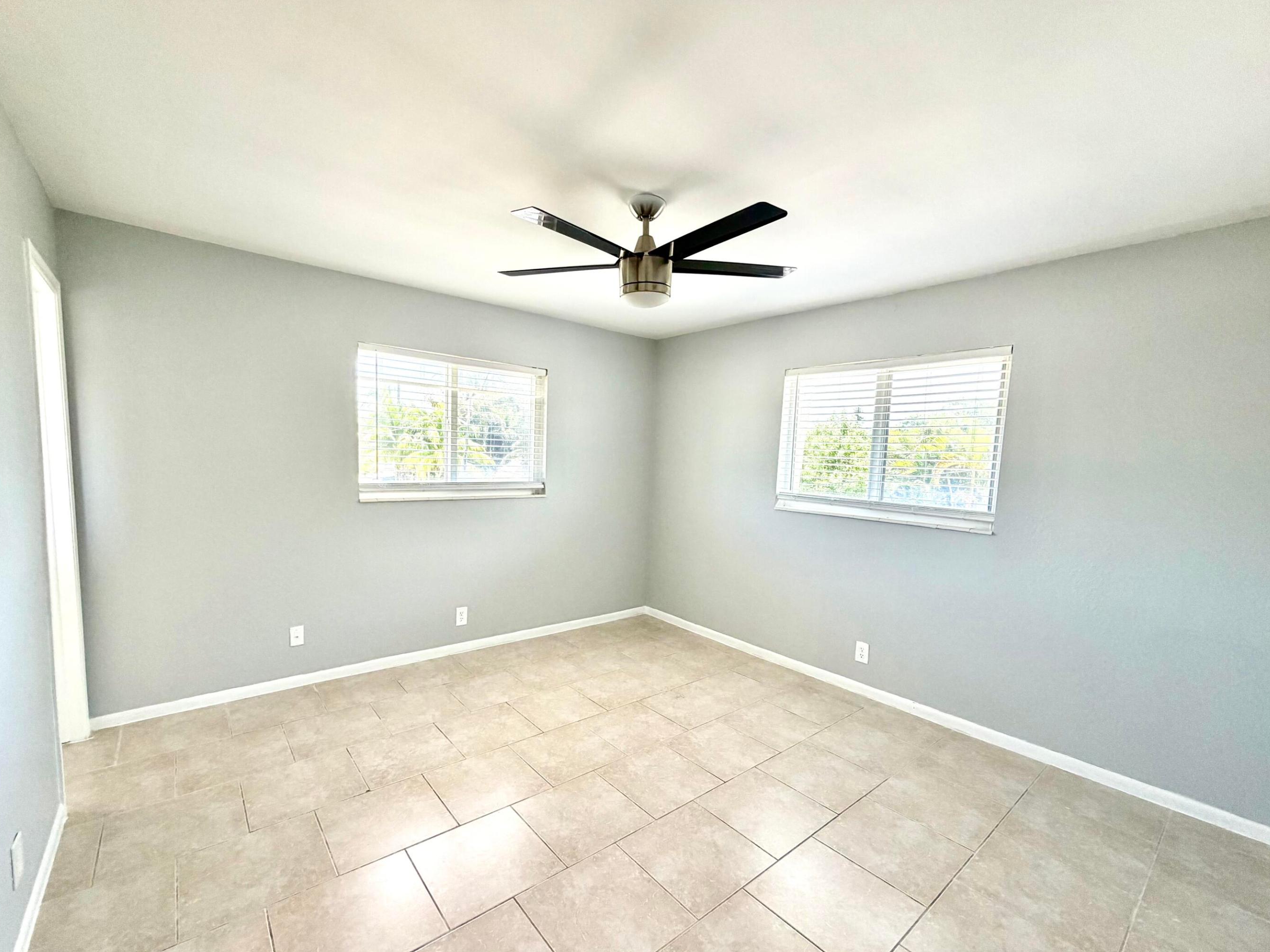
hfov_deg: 98.2
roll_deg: -2.4
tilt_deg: -5.7
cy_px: 507
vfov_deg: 81.6
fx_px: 550
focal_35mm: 15
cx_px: 621
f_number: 2.2
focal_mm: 2.22
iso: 200
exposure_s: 1/121
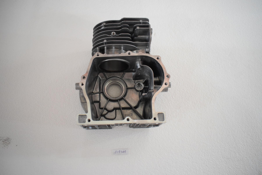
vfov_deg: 47.9
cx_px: 131
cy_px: 88
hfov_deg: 67.4
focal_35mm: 27
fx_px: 196
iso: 3200
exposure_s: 1/100
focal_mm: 18
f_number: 3.5
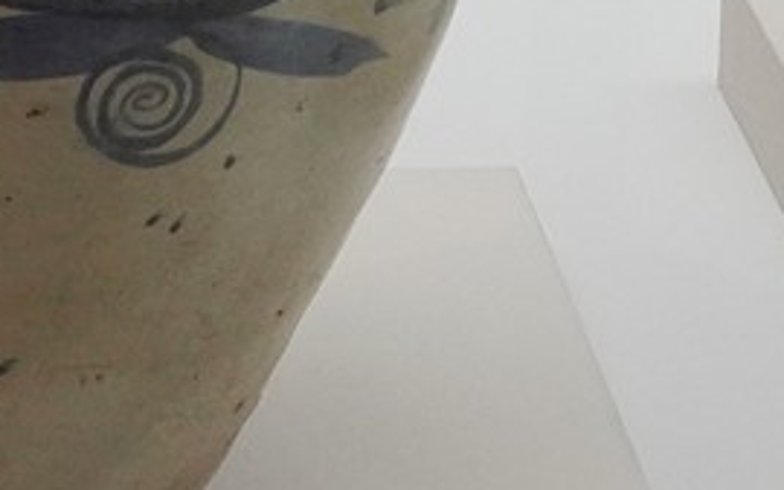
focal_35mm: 264
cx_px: -90
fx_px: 5643
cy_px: -1166
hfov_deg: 7.9
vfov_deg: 4.7
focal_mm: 35
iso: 3200
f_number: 9
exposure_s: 1/100
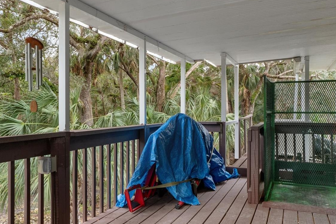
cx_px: 177
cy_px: 108
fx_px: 280
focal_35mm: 30
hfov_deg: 61.9
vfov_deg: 43.6
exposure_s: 1/60
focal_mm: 14
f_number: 8
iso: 320
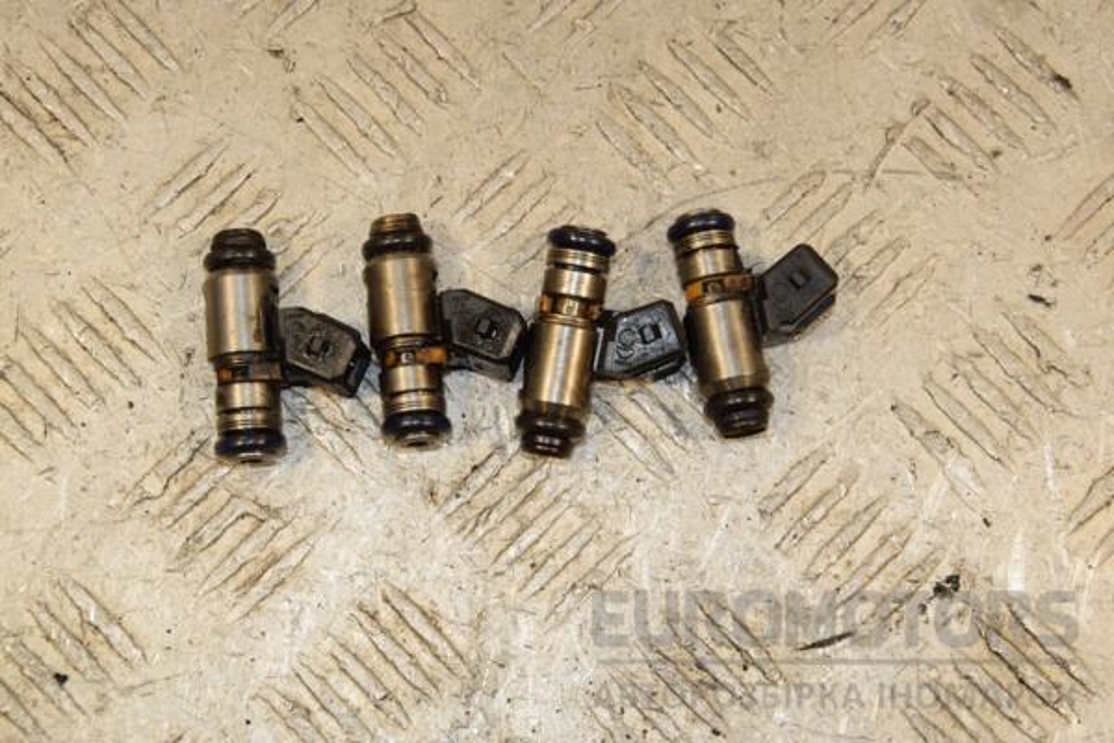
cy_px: 372
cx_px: 557
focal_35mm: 72
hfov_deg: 28.1
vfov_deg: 18.9
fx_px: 2228
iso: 800
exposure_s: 1/200
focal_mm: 48
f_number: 10
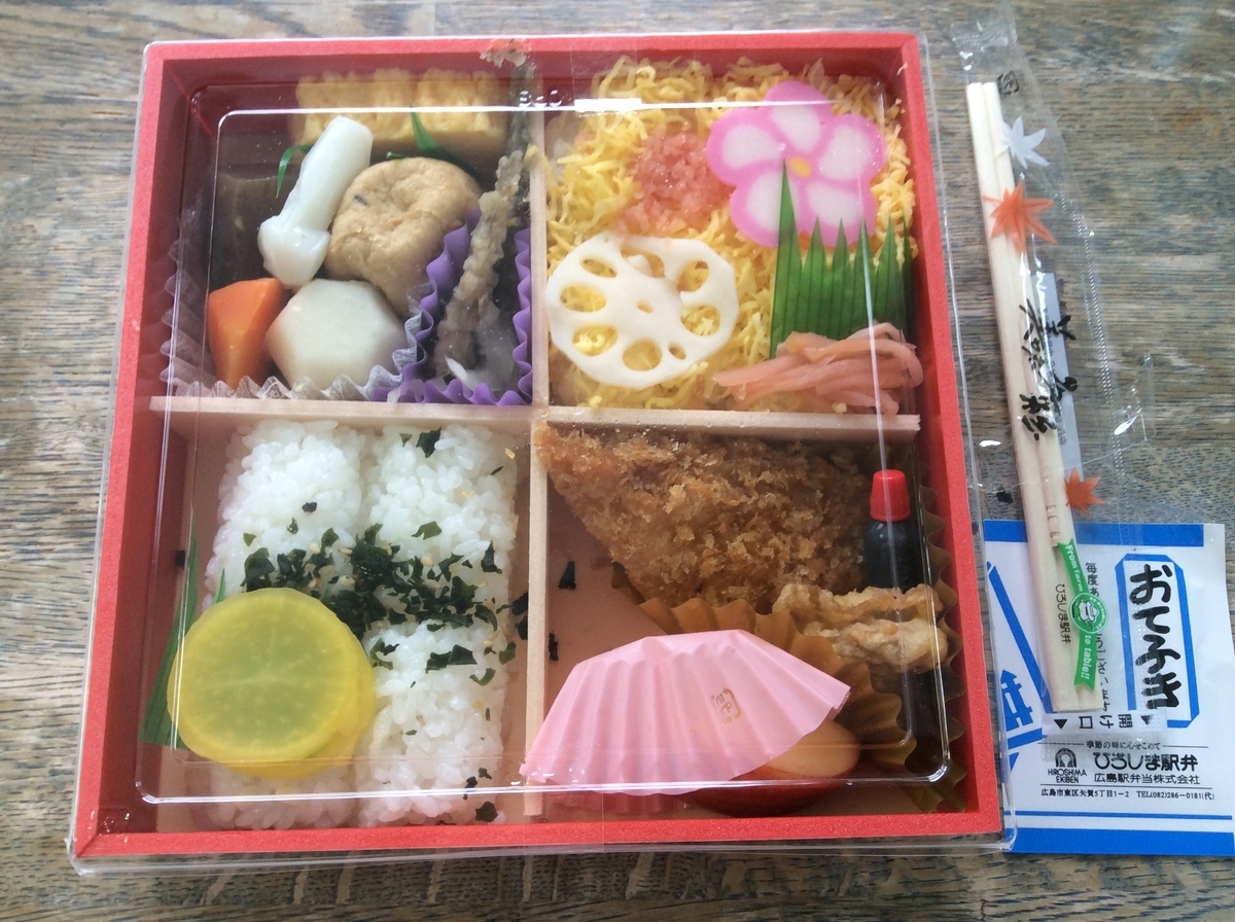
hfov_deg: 56.9
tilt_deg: -72.8
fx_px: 1140
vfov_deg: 44.0
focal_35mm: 32
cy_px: 461
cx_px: 618
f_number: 2.4
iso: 50
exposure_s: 1/24
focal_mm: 3.3
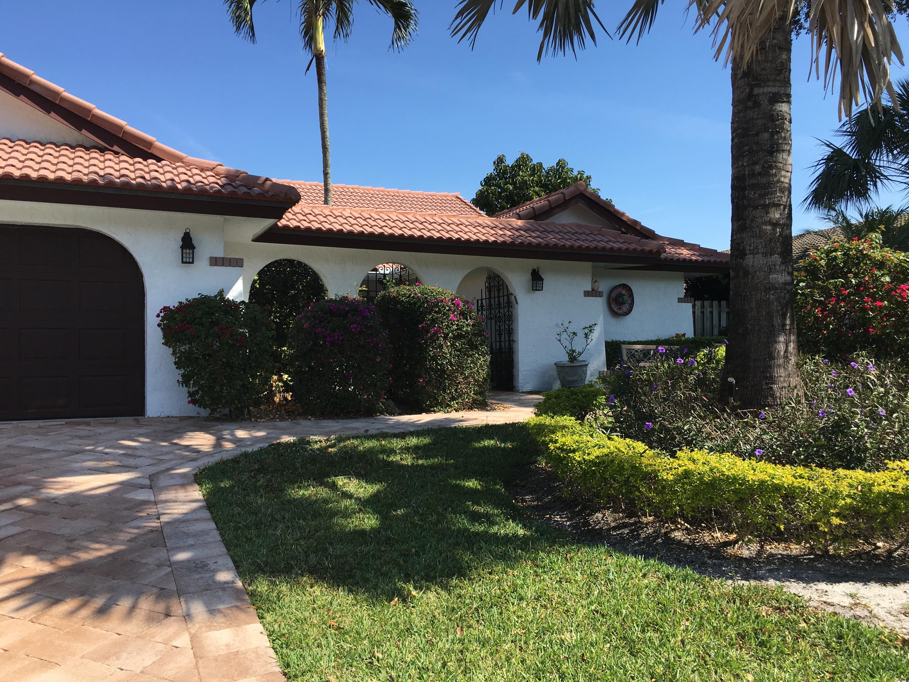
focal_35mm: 29
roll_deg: +0.8
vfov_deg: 48.2
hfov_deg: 61.7
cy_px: 341
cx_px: 454
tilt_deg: +0.4
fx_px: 762
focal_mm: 4.15
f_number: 2.2
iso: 25
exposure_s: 1/1166
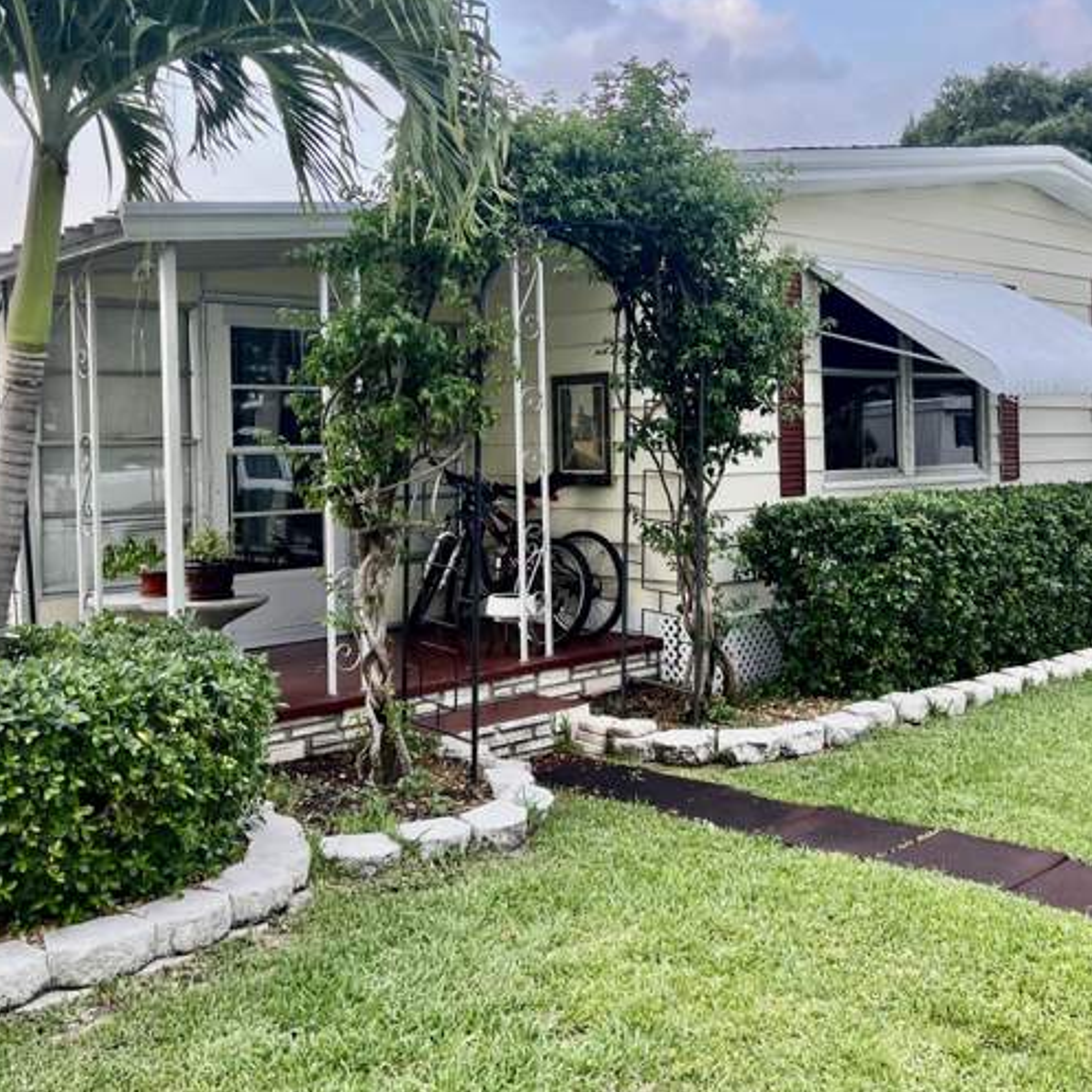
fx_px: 1321
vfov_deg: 44.7
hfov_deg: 44.9
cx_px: 606
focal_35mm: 37
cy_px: 439
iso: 50
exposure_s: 1/305
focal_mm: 5.7
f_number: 1.5
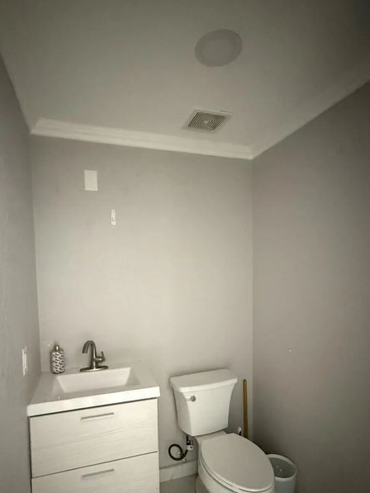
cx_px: 174
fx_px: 285
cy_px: 292
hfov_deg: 65.9
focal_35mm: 20
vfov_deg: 80.9
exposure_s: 1/51
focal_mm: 2.22
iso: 1250
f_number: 2.2
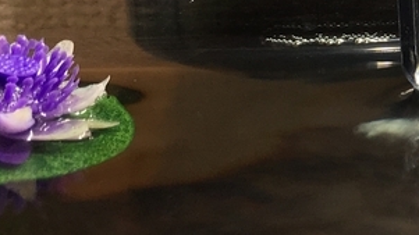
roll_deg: +1.0
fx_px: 1399
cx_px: 639
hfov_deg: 15.6
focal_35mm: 126
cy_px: -138
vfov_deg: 9.3
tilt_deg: -10.6
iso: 25
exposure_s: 1/60
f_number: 2.2
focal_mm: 4.15
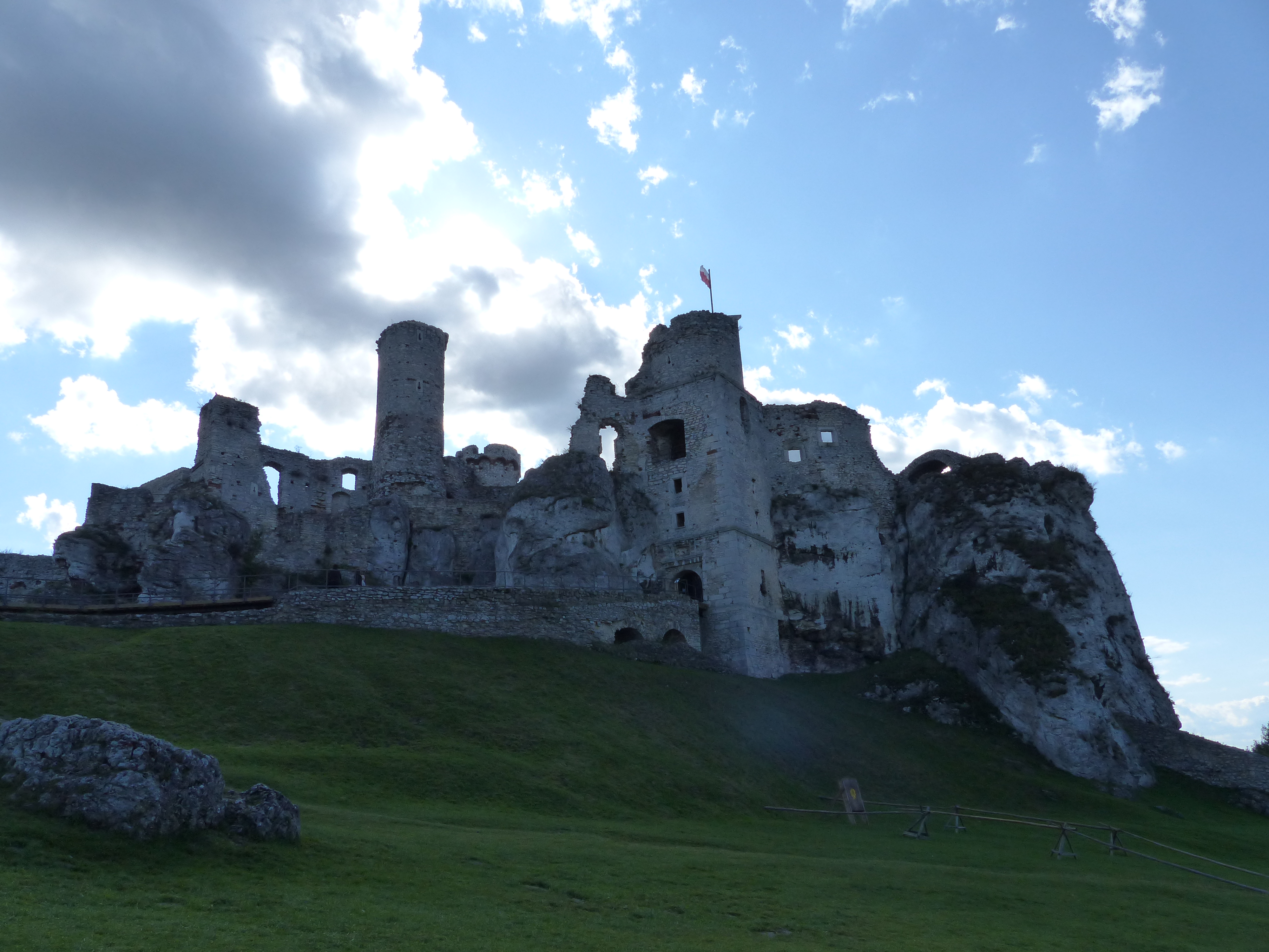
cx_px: 634
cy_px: 476
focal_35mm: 26
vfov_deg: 53.1
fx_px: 953
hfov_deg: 67.3
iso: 160
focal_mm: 4.5
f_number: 4
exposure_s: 1/1000
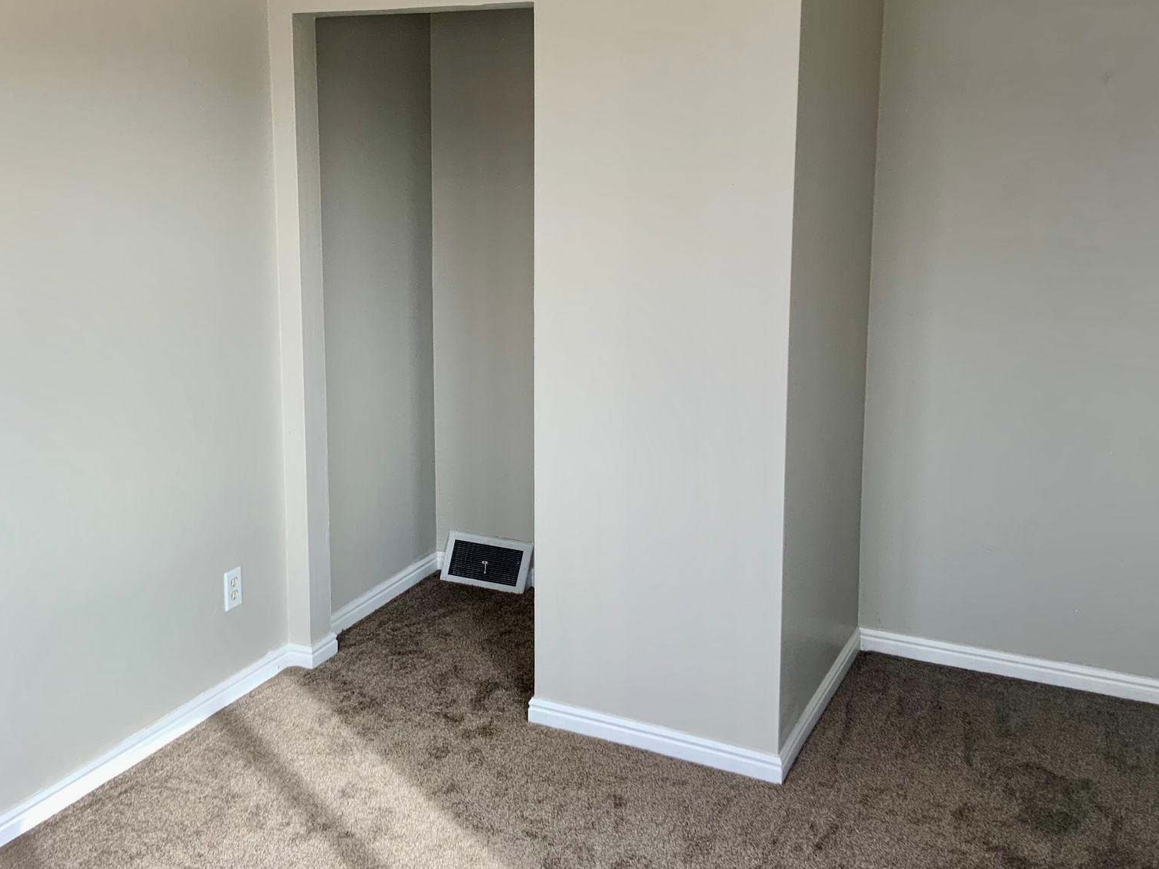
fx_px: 1306
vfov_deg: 36.6
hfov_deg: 47.8
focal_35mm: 39
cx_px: 514
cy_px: 336
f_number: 1.8
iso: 20
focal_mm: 3
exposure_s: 1/120
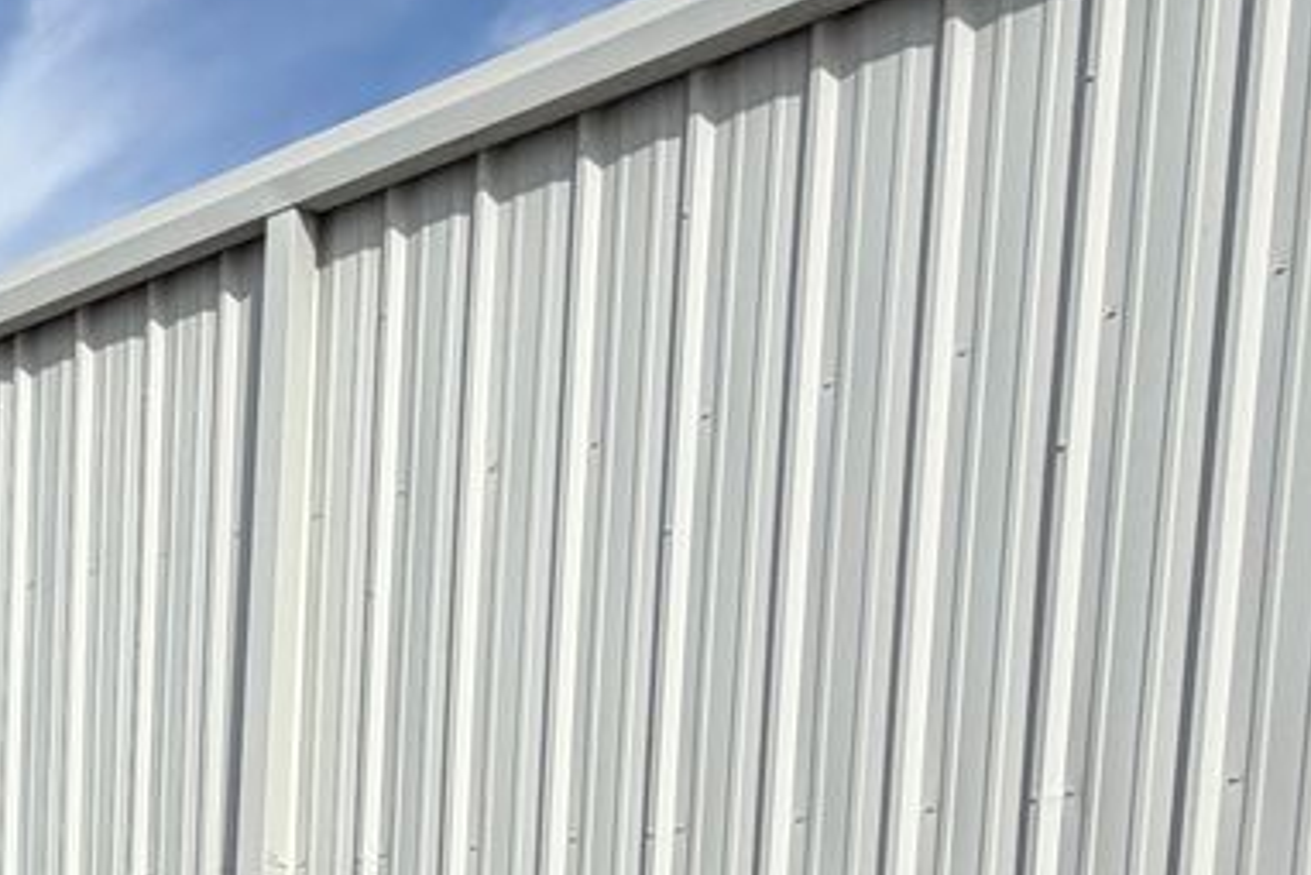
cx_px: -353
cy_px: 1290
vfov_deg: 19.6
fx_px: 2222
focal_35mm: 61
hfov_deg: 27.8
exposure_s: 1/1033
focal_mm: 2.22
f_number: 2.2
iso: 20
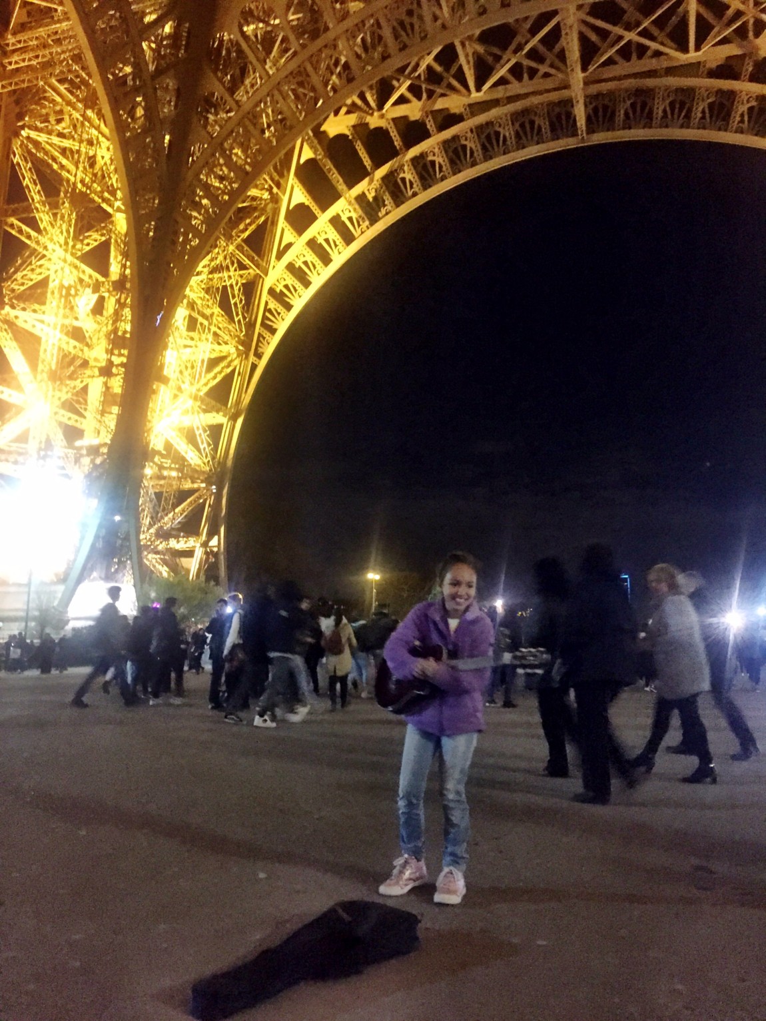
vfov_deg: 61.7
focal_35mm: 29
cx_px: 383
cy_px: 510
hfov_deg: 48.2
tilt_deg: +7.4
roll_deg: -1.1
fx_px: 856
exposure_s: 1/17
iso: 800
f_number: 2.2
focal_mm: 4.15
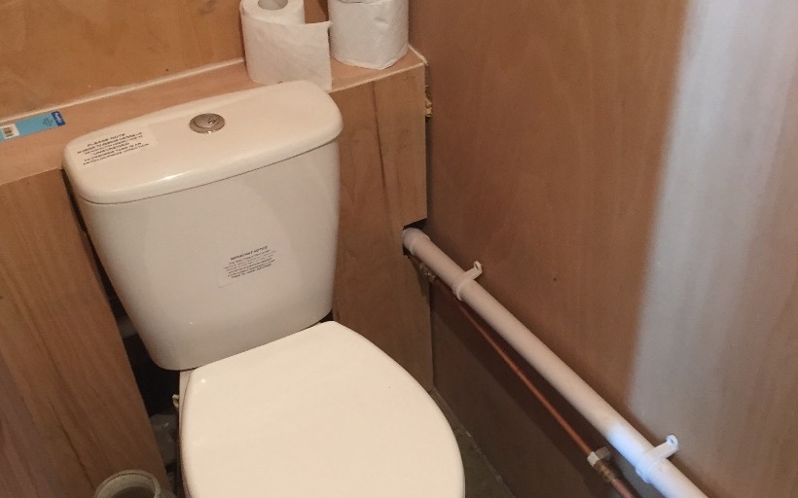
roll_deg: +2.1
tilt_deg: -43.7
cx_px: 394
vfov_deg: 28.5
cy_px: 310
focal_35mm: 45
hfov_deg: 44.4
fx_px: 978
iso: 160
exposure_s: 1/33
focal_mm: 4.15
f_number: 2.2
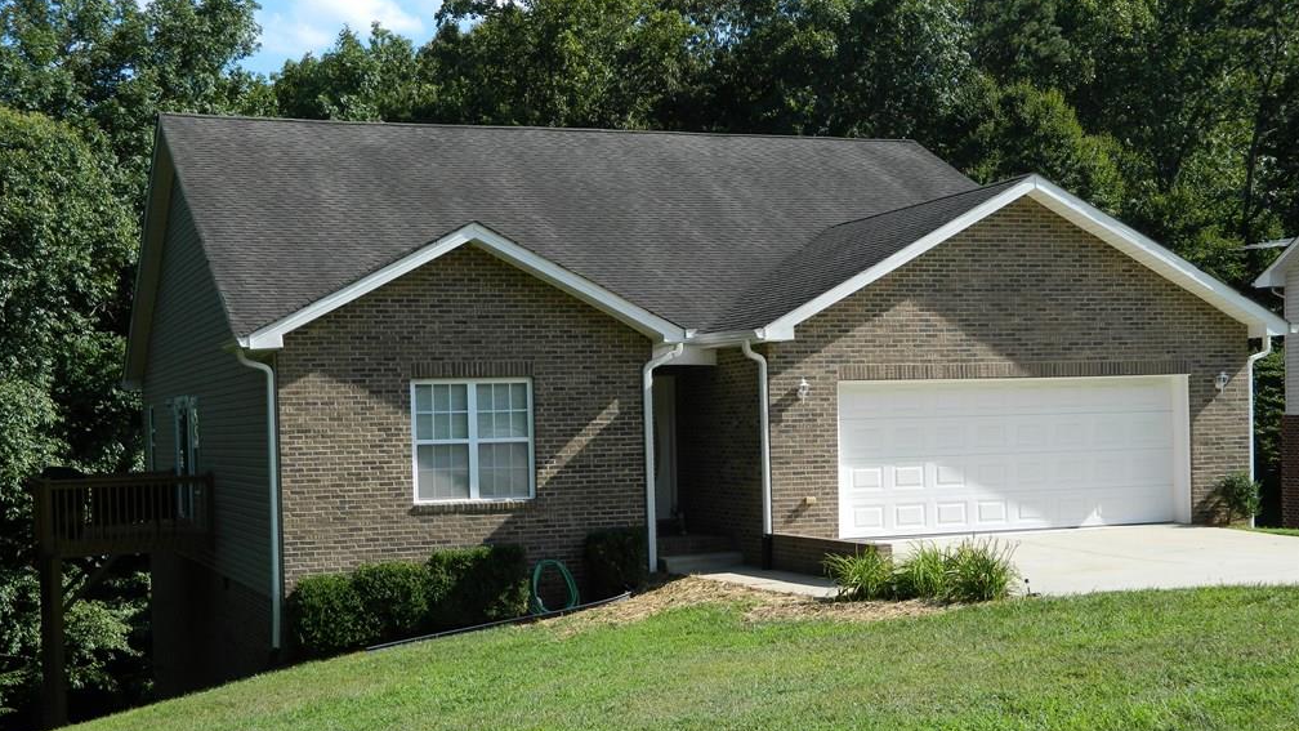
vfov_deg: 23.0
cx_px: 648
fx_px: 1791
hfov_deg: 39.9
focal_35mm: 52
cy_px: 477
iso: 80
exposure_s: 1/500
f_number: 3.6
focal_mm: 8.4
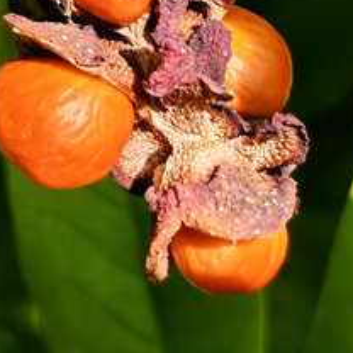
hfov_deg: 7.1
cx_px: -31
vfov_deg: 7.1
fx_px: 2827
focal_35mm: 245
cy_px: -107
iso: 50
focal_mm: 6.12
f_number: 1.9
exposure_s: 1/300
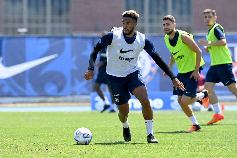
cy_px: 79
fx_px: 2634
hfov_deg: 5.2
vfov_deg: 3.4
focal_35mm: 400
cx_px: 118
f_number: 5.6
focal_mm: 400
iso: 800
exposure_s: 1/1600
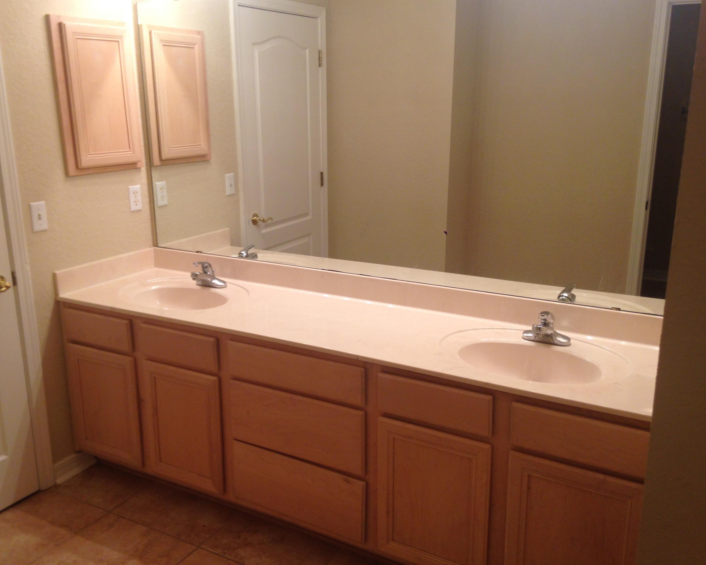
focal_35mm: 35
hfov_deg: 51.5
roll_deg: +0.5
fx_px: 731
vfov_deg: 42.2
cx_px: 329
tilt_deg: -12.7
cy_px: 278
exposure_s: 1/30
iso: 50
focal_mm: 4.12
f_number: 2.4
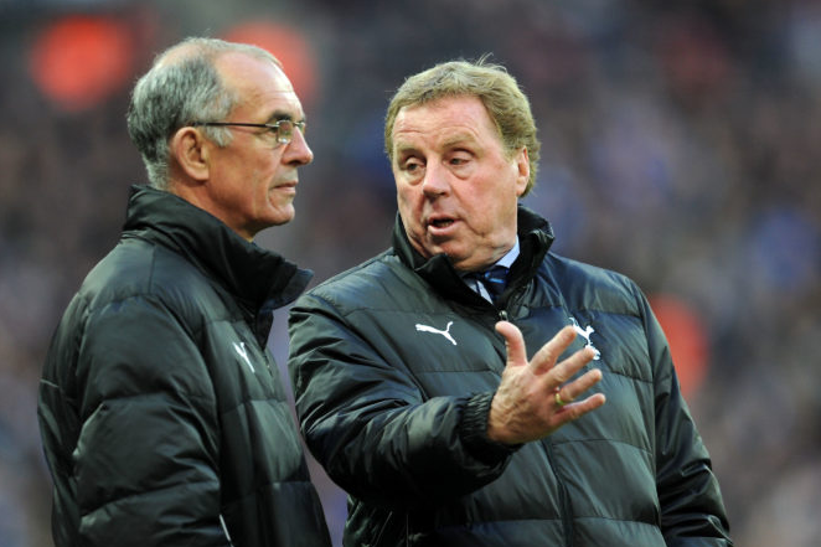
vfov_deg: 3.0
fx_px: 10328
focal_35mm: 453
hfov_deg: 4.6
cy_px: 288
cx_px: 363
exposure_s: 1/640
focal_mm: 400
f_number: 2.8
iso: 1250
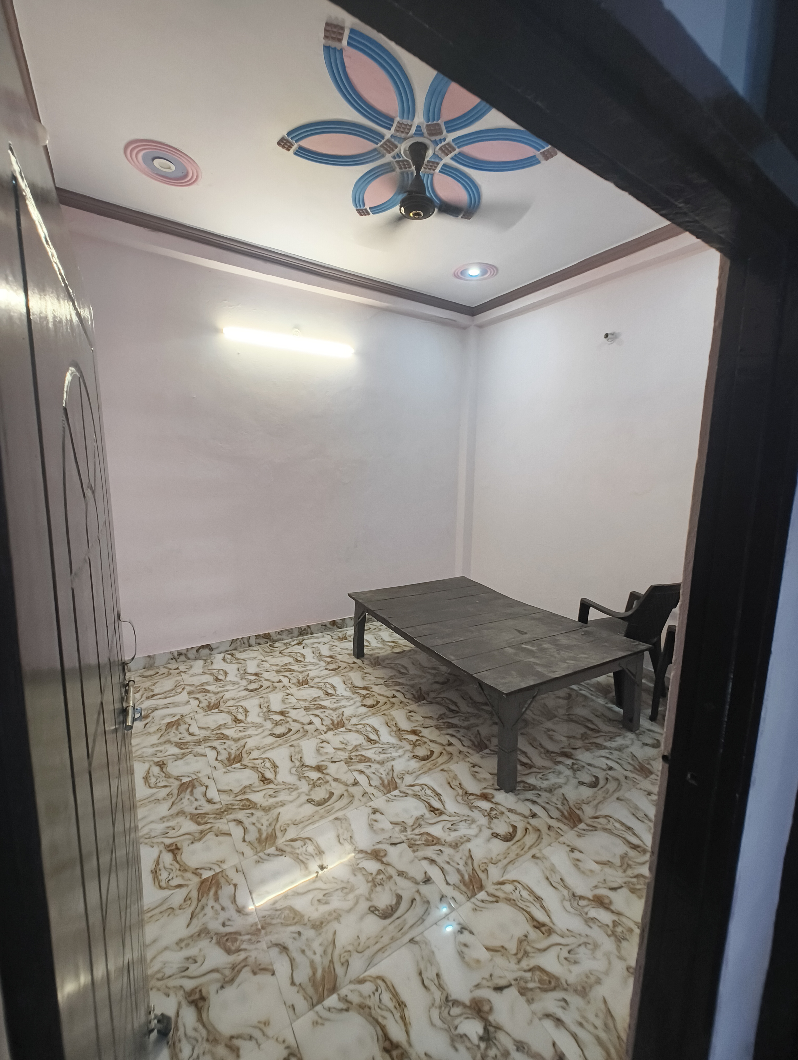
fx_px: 429
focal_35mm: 14
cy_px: 530
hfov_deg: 85.8
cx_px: 399
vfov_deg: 102.0
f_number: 2.2
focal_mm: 2.15
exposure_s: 1/50
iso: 672
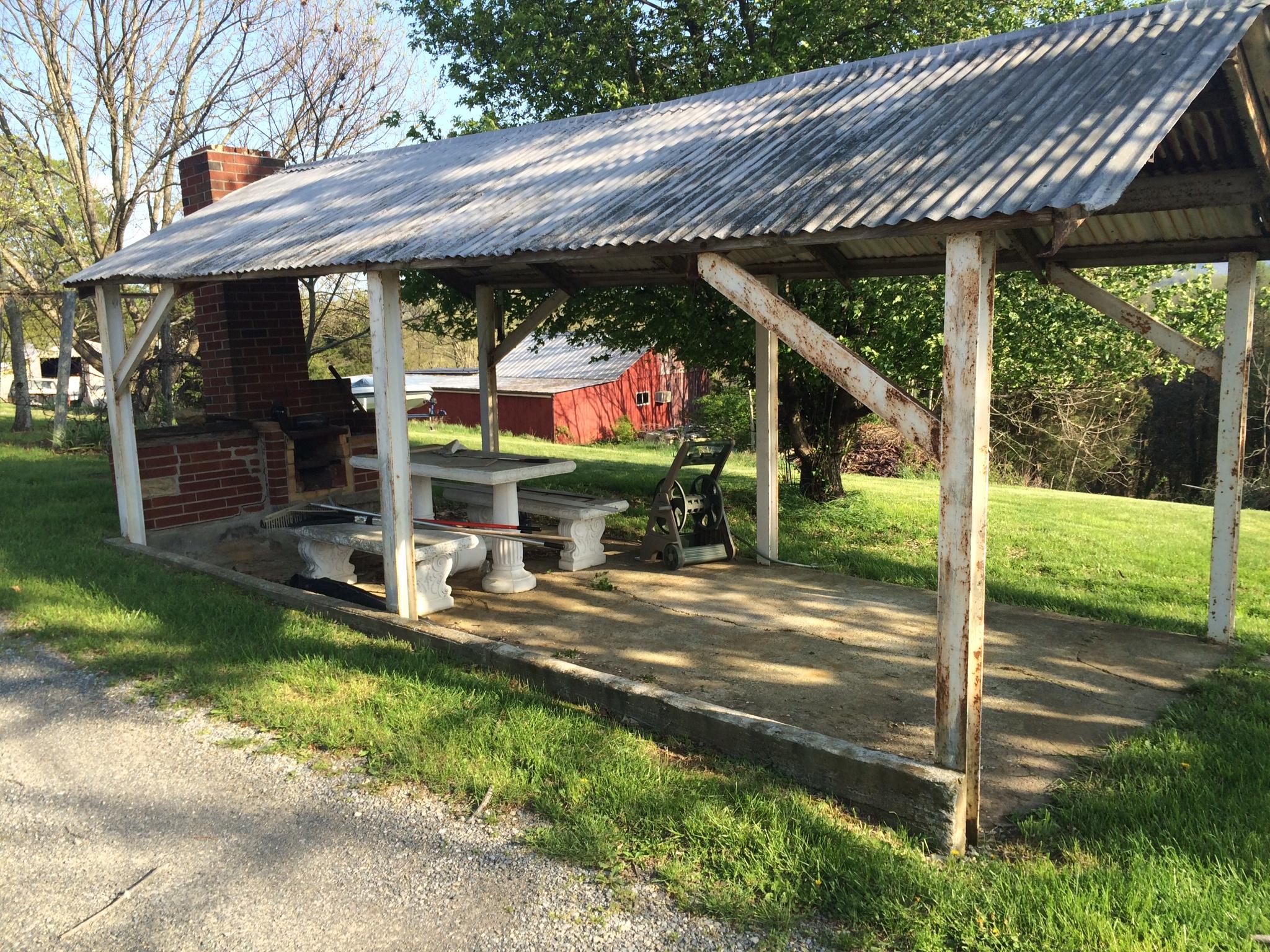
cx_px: 635
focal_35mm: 29
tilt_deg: -10.0
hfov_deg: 61.7
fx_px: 1064
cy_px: 476
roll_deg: +3.9
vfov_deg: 48.2
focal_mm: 4.15
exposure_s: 1/695
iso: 32
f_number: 2.2
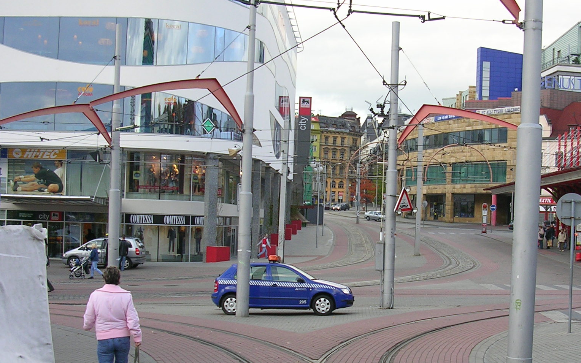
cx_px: 357
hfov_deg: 37.3
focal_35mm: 54
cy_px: 237
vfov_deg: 23.9
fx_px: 855
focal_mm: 5.8
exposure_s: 1/133
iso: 50
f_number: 2.8
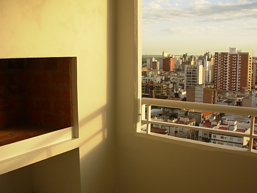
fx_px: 282
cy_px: 96
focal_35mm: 38
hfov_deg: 49.0
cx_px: 128
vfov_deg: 37.7
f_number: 2.9
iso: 50
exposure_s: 1/443
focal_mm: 6.3
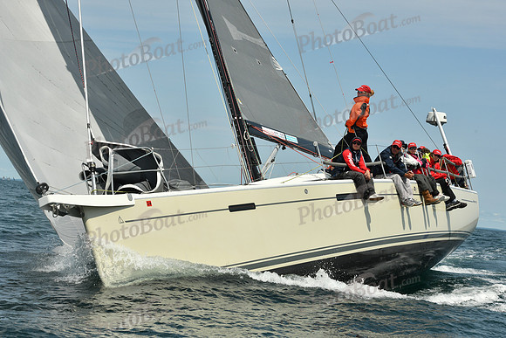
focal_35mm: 70
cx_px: 253
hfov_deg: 28.8
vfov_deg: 19.5
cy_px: 169
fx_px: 984
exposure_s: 1/1000
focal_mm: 70
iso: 320
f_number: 11
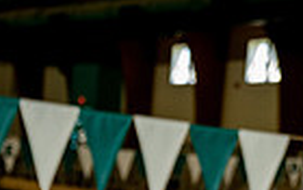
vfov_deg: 7.4
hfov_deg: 12.4
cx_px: 273
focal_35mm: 167
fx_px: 1381
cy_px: 466
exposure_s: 1/250
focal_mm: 51
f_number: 4
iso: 1600
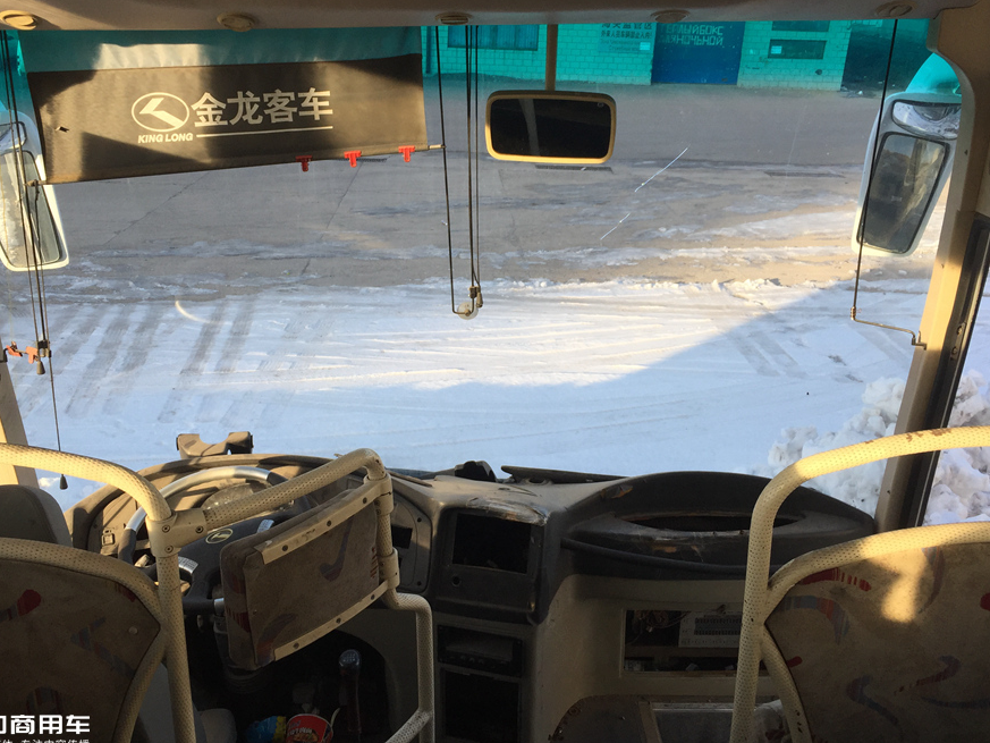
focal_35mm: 34
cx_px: 456
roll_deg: +0.5
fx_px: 973
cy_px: 348
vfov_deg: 41.8
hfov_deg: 53.9
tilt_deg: -21.5
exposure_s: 1/377
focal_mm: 4.15
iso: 32
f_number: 2.2
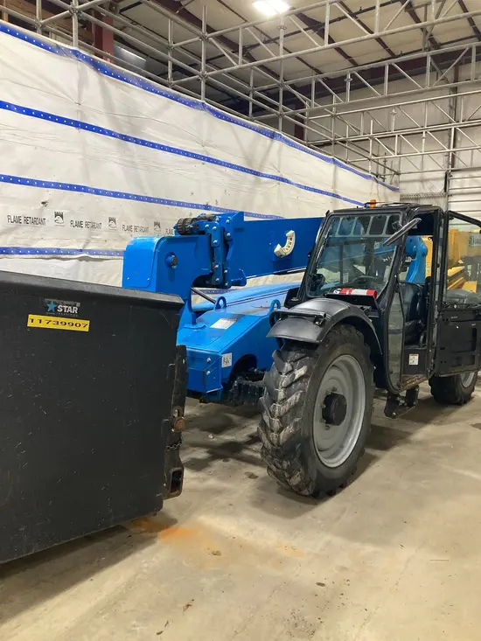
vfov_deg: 63.4
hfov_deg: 49.8
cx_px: 240
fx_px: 519
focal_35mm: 28
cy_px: 320
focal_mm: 3.99
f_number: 1.8
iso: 200
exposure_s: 1/60
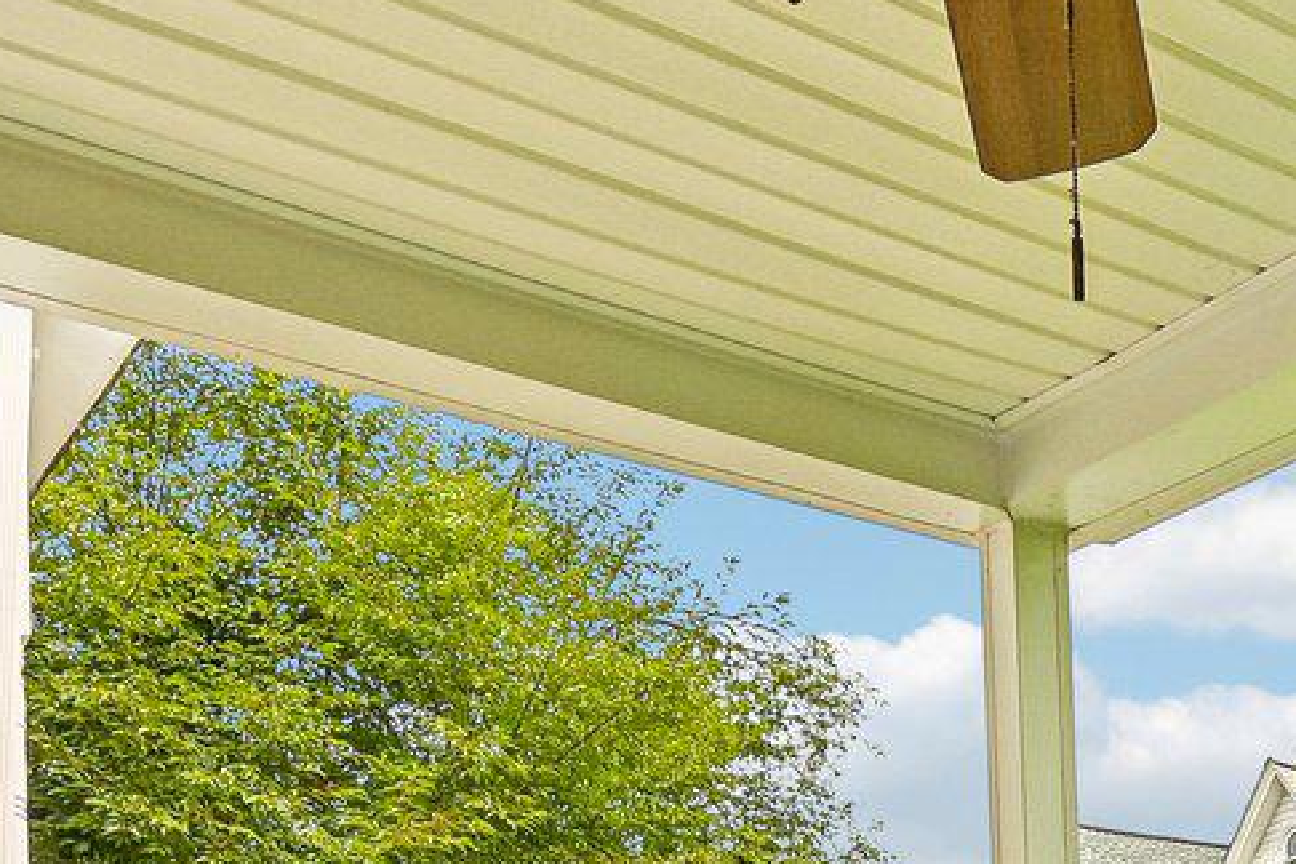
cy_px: 1343
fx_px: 2124
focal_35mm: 59
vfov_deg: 19.6
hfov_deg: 31.4
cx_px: 1299
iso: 100
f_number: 8
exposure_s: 1/160
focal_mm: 14
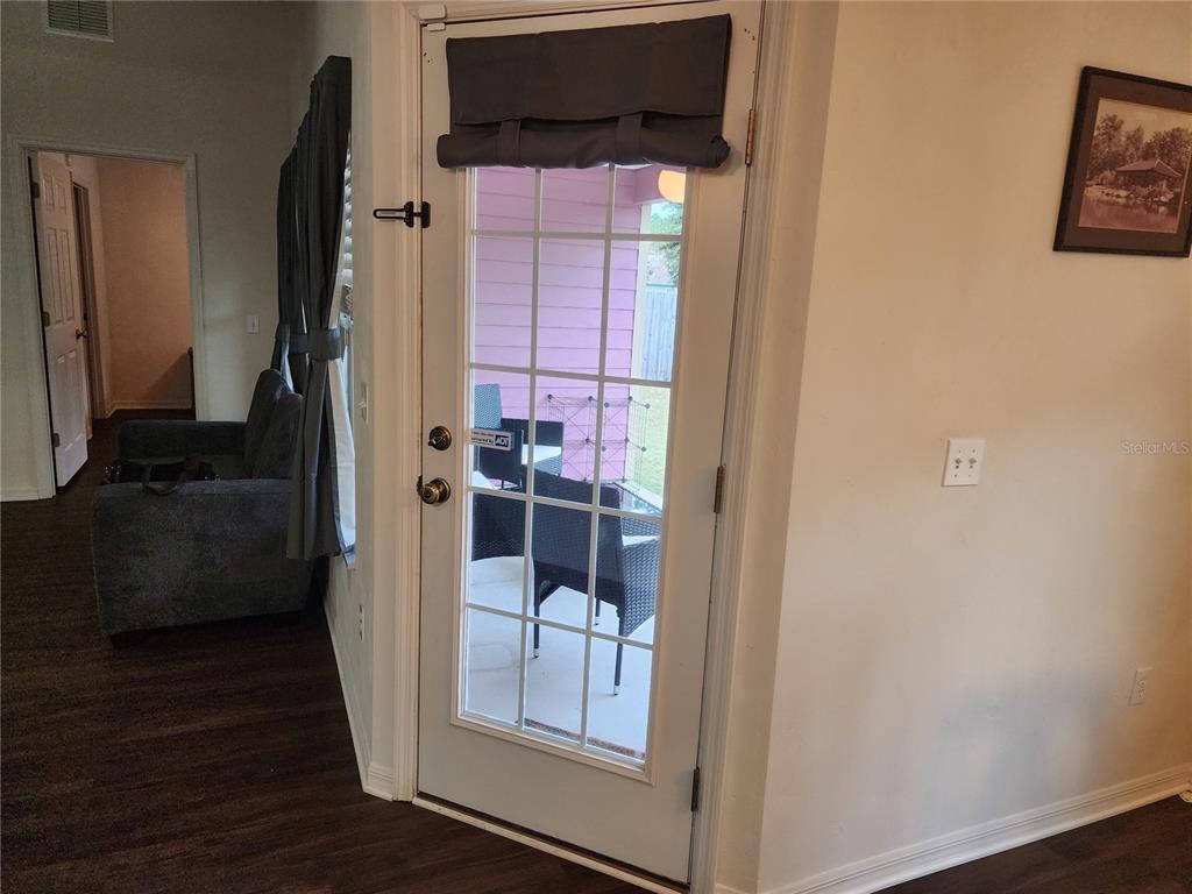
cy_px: 447
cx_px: 596
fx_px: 792
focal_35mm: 23
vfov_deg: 58.9
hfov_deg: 73.9
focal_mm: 6.4
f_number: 1.8
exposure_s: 1/120
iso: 320
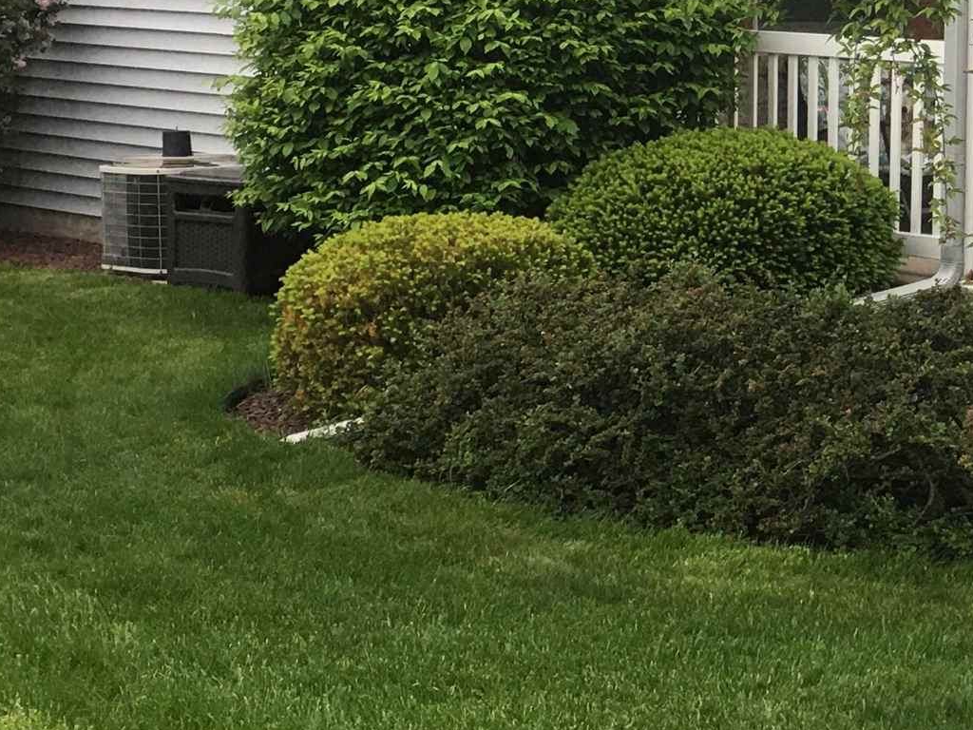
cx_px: 1007
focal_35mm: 87
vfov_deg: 16.9
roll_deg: -1.4
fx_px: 2445
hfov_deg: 21.6
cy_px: 208
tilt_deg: -4.4
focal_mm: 4.15
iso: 32
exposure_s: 1/30
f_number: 2.2
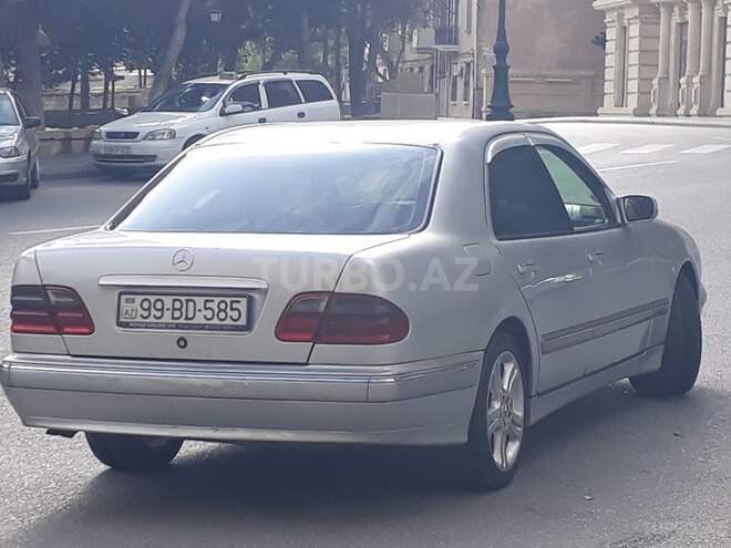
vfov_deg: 51.4
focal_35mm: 27
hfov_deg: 65.3
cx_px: 366
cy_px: 274
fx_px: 570
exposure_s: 1/655
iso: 40
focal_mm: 3.6
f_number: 1.9
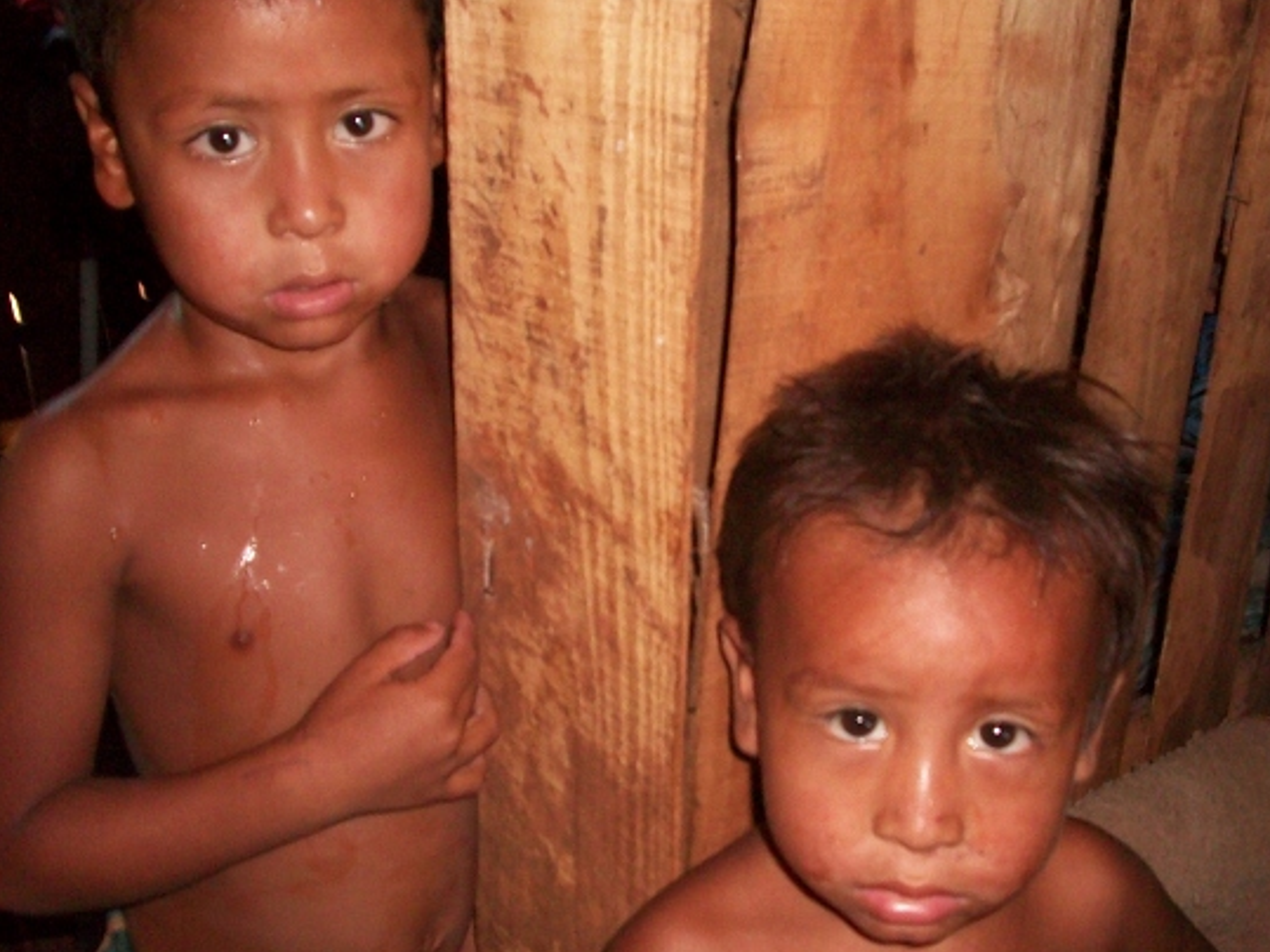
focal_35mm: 38
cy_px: 507
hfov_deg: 48.8
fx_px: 1394
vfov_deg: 37.7
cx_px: 733
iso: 200
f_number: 2.9
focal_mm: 5.7
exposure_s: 1/30
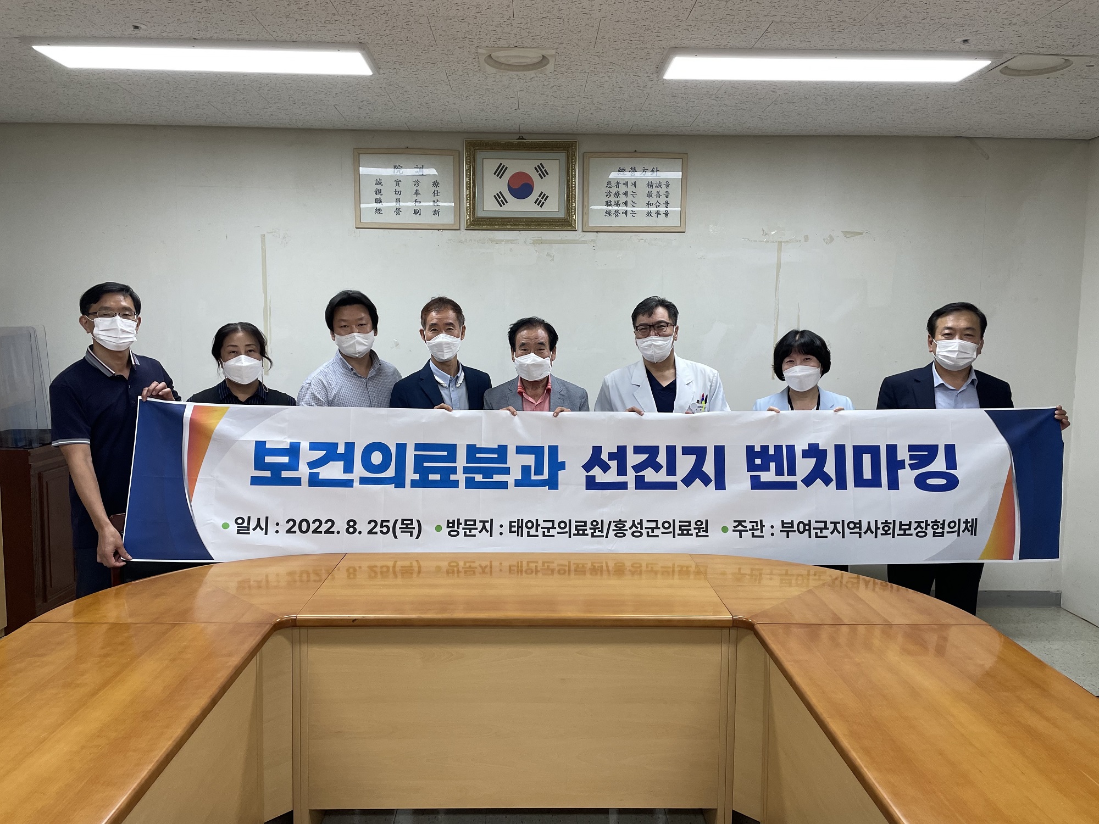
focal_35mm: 26
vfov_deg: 53.1
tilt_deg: -6.0
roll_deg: -0.7
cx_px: 550
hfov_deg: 67.3
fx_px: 825
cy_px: 412
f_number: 1.6
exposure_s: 1/120
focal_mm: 4.2
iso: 100
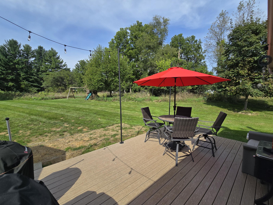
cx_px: 133
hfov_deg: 102.1
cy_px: 104
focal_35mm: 14
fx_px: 110
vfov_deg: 85.7
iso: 50
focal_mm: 2.2
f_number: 2.2
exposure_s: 1/2066
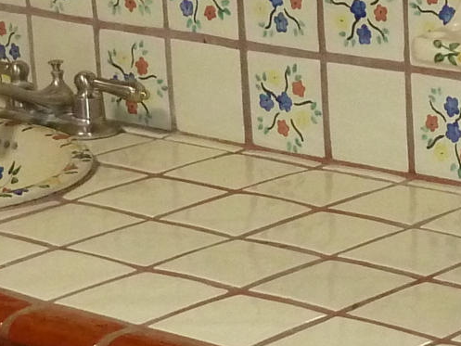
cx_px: 662
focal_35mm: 161
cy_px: 273
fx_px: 2145
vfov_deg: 9.2
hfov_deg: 11.8
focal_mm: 5
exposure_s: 1/30
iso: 320
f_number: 3.4
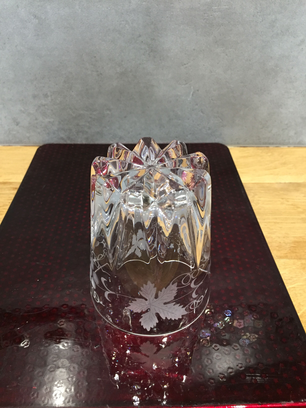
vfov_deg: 61.7
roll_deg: +0.0
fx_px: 342
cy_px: 204
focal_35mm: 29
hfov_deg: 48.2
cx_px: 153
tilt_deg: -35.7
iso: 200
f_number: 2.2
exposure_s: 1/33
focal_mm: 4.15
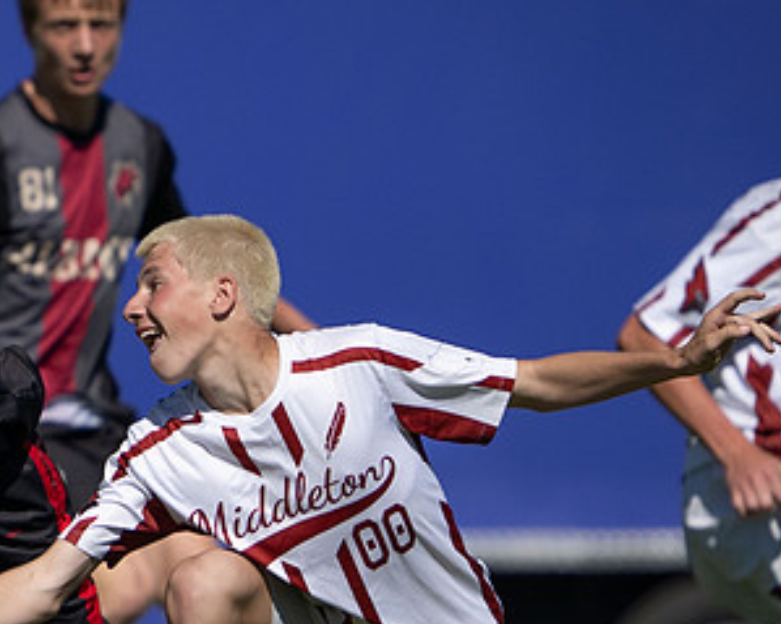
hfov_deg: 0.9
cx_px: -186
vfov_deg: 0.7
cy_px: 634
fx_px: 49403
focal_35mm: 2138
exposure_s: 1/3200
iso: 64
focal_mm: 400
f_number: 2.8
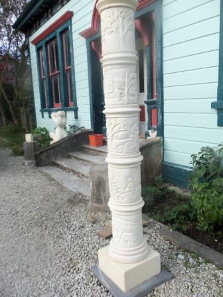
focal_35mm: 29
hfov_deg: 48.2
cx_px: 112
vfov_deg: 61.7
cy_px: 148
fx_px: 249
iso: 80
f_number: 3.4
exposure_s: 1/320
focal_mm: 5.2
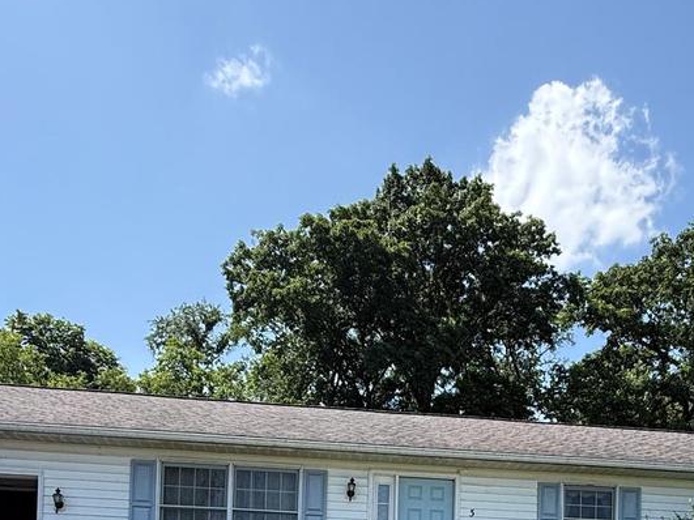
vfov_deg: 31.8
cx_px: 414
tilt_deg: +1.6
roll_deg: -1.3
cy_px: 617
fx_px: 762
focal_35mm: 38
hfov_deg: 48.7
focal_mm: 2.22
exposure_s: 1/864
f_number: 2.2
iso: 64
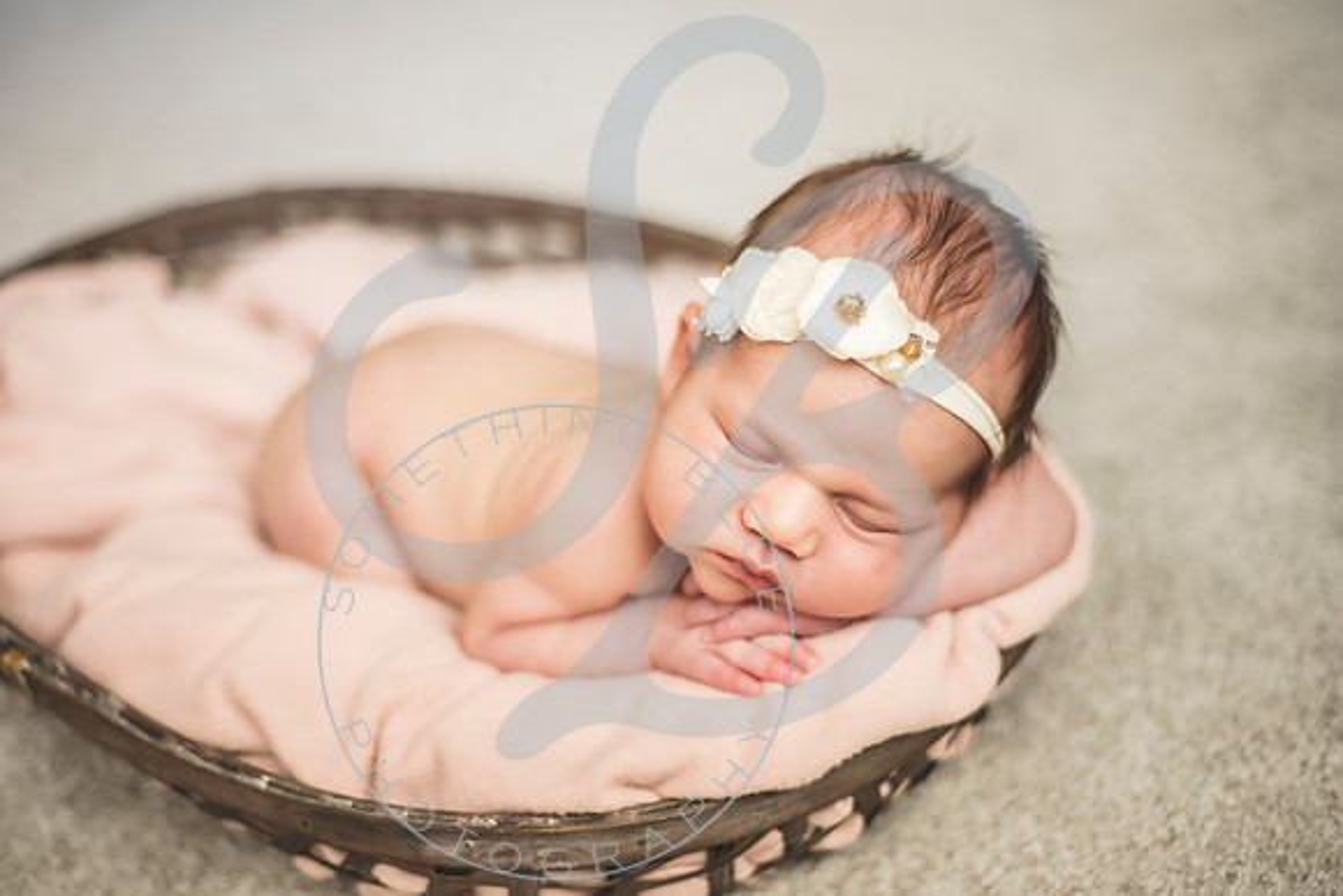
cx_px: 672
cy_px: 448
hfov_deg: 39.6
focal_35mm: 50
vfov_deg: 27.0
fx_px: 1866
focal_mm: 50
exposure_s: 1/125
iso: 1000
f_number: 1.8
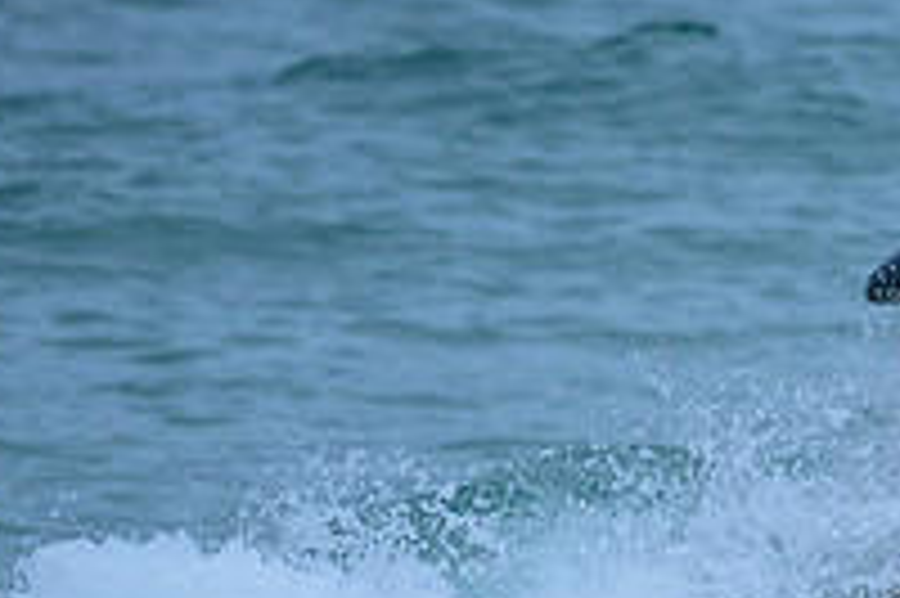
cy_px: 595
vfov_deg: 0.5
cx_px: 1078
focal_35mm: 2712
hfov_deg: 0.8
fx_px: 67743
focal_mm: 800
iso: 220
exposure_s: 1/2000
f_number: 6.3
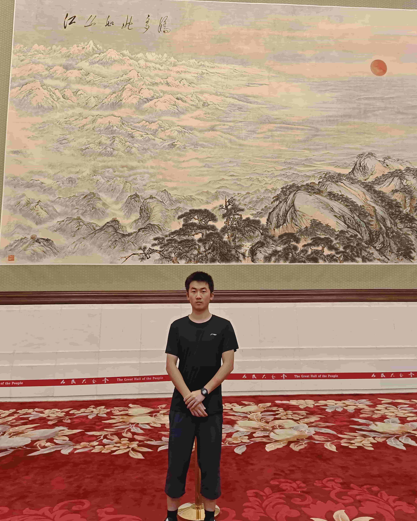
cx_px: 218
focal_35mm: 28
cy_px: 234
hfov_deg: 51.5
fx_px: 432
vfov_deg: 62.1
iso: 787
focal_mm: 5.56
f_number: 1.88
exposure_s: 1/50
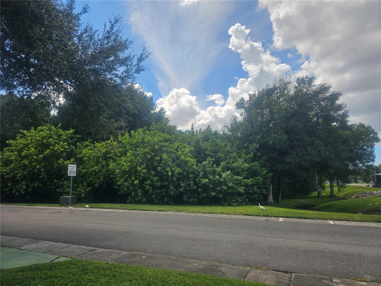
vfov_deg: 58.9
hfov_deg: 73.9
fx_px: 253
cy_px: 143
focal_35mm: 23
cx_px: 190
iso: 10
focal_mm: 6.3
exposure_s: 1/690
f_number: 1.7
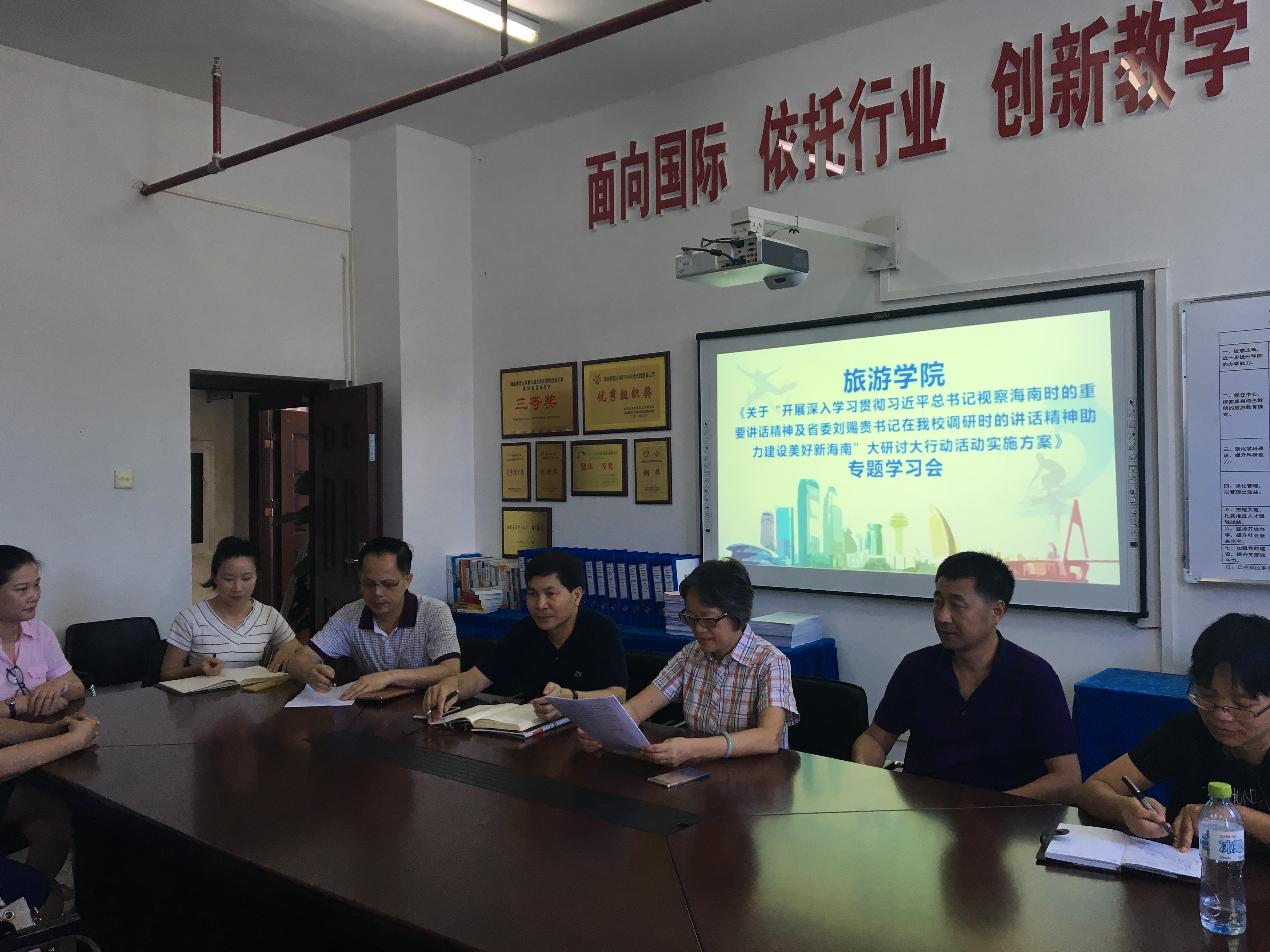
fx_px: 1064
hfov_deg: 61.7
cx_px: 635
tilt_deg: -0.7
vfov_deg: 48.2
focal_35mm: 29
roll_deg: +0.3
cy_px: 476
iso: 25
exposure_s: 1/33
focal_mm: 4.15
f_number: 2.2
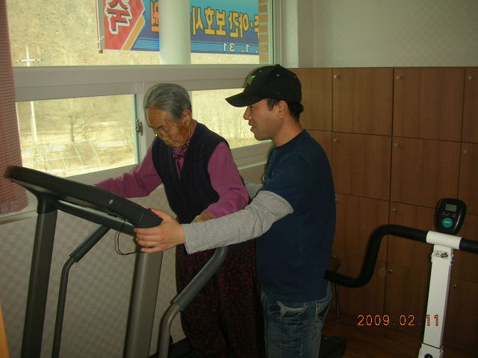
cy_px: 179
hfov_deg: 52.6
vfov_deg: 40.7
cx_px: 239
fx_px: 483
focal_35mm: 35
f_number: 3
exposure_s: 1/60.1
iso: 64
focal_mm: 5.8
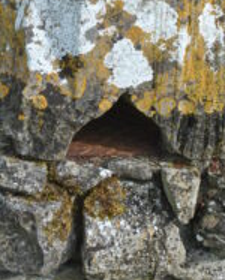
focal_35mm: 160
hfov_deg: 9.7
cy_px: 11
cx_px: 100
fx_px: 1330
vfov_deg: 11.9
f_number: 6.3
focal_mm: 38
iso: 100
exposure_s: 1/160
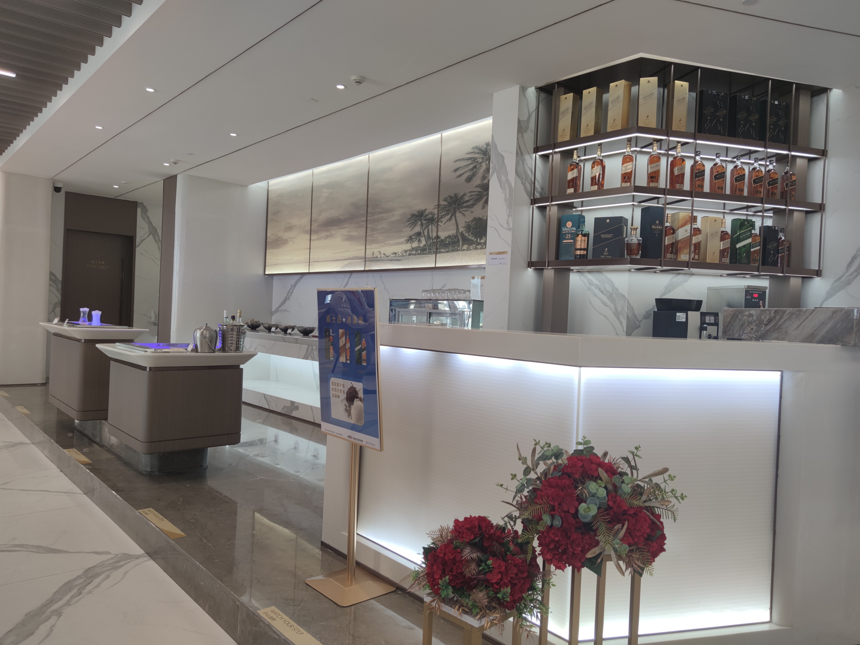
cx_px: 430
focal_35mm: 24
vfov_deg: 56.8
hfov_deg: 71.6
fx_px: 596
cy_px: 322
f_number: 1.69
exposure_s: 1/100
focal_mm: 6.72
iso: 68
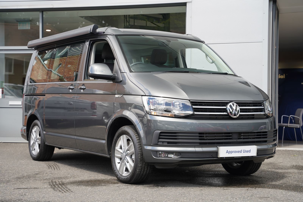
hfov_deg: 32.2
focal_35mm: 62
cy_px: 101
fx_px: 526
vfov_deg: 21.7
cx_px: 152
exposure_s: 1/160
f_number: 4
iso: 100
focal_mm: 62.5
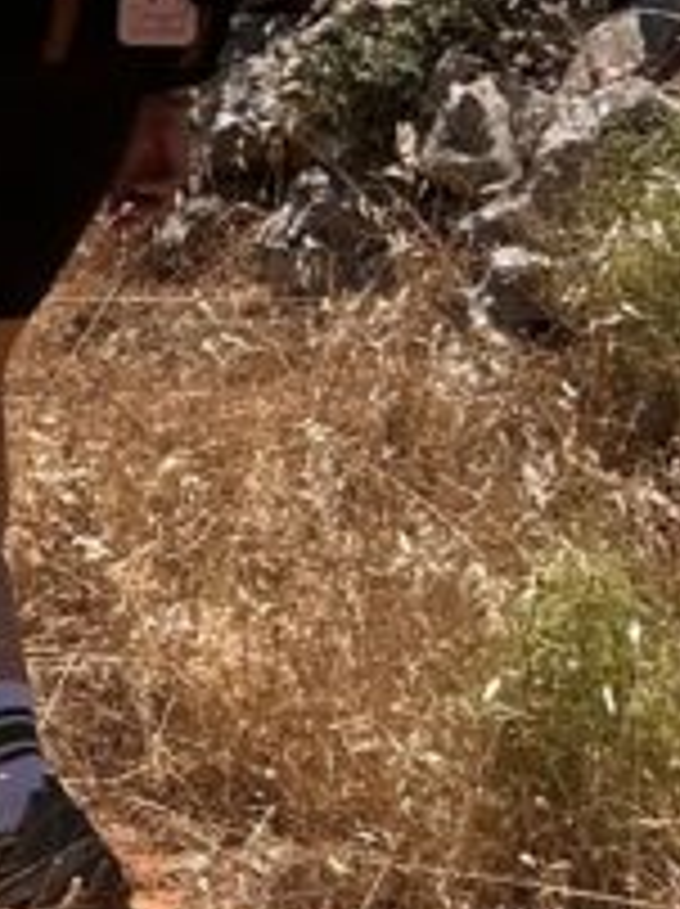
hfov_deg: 8.4
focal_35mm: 165
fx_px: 4331
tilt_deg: -9.1
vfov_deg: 12.0
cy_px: 256
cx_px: -829
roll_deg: -1.8
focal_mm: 5.7
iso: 50
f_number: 1.5
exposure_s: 1/3968
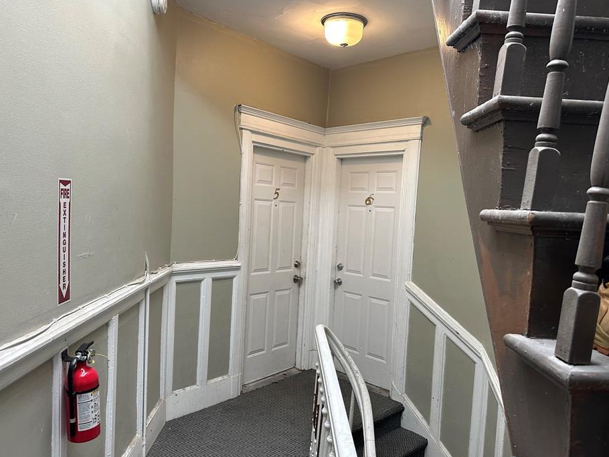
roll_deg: -2.7
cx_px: 323
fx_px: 475
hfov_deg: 65.3
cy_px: 236
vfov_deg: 51.4
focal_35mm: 27
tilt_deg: -1.6
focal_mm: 6.86
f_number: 1.78
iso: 200
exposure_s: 1/120
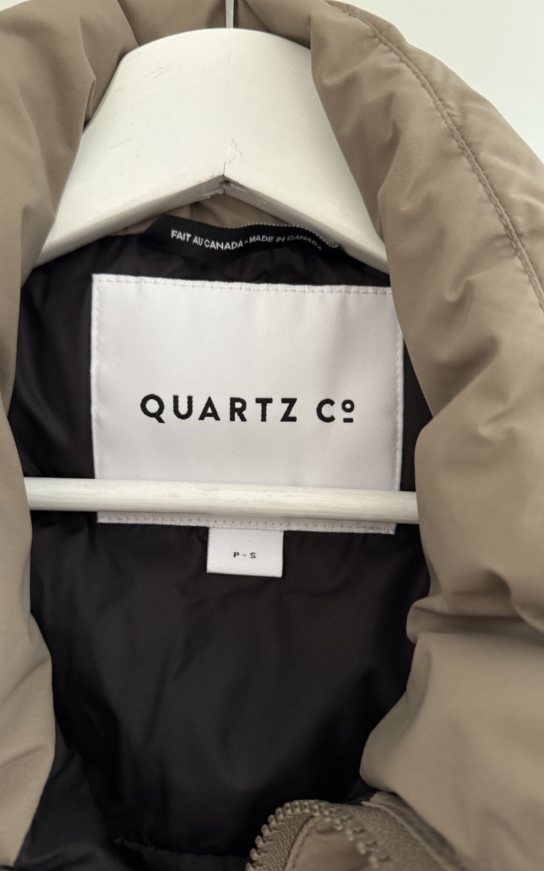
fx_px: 617
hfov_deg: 47.6
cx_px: 259
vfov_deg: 70.4
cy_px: 434
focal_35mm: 26
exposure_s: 1/30
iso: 800
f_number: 1.78
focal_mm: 6.76
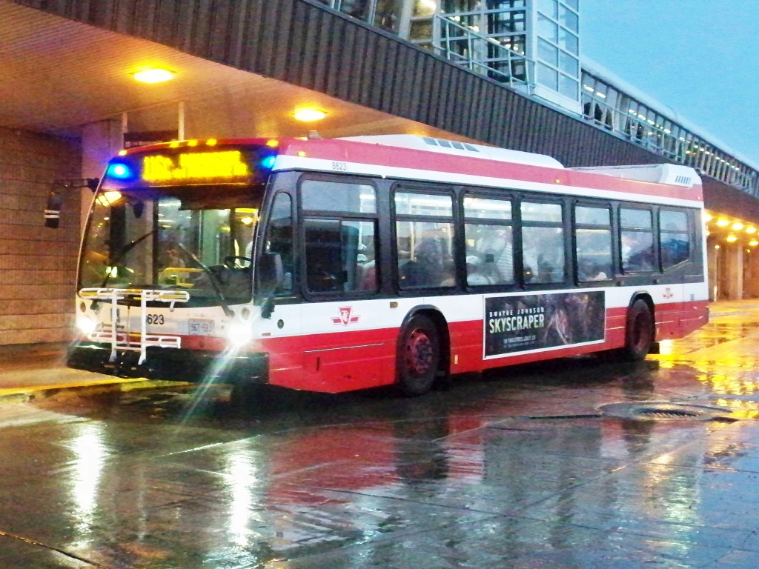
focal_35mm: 55
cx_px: 380
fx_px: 1206
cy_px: 284
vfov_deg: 26.6
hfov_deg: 34.9
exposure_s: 1/80
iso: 3200
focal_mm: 9.7
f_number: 4
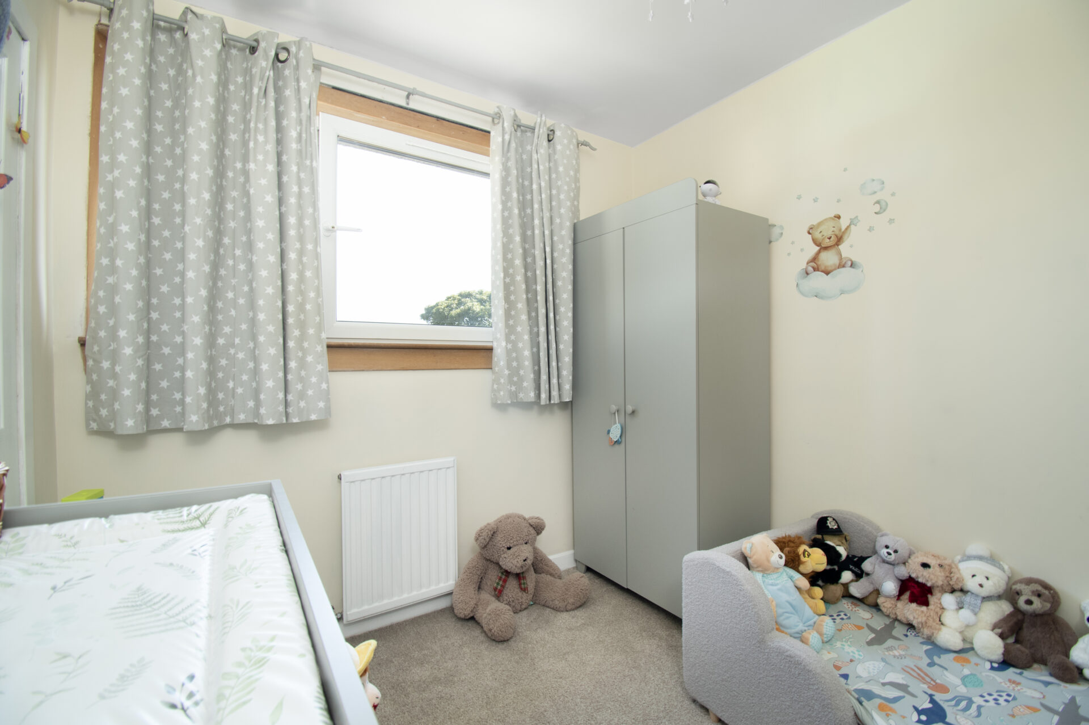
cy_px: 362
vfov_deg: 77.3
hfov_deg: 100.4
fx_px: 453
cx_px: 544
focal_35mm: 15
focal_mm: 10
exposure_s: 1/3
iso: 320
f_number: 8
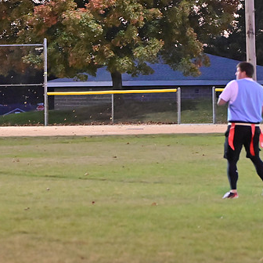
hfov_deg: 7.2
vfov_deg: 7.2
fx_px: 2080
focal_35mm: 242
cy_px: 139
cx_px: 197
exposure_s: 1/400
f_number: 4
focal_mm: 110
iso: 6400
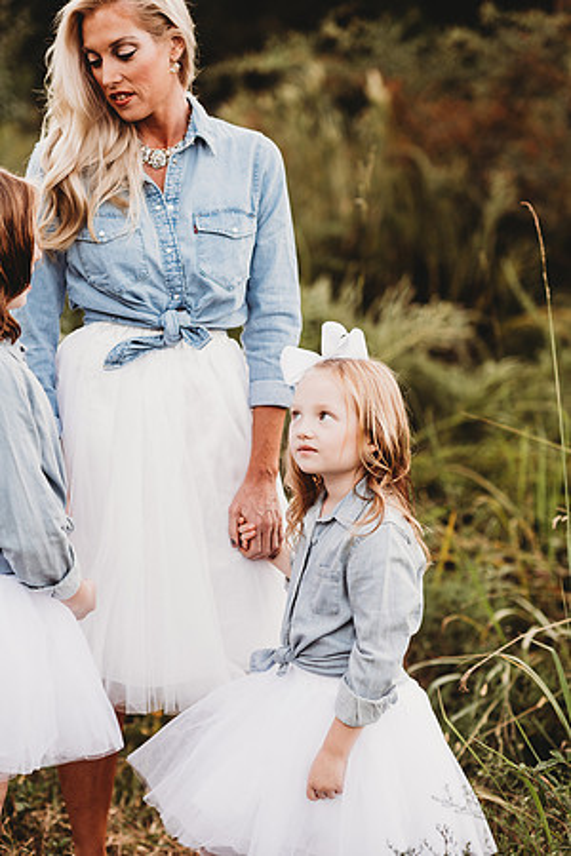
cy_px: 428
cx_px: 286
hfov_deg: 16.1
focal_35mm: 85
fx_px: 2022
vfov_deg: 23.9
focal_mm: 85
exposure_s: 1/200
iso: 125
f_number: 2.2
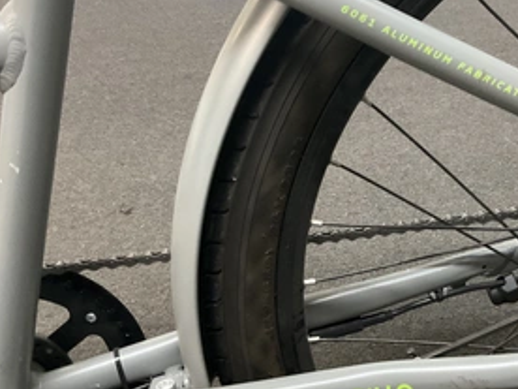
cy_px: 175
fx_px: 628
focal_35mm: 42
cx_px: 360
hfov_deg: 43.9
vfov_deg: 34.3
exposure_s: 1/30
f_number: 1.8
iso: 320
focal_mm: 3
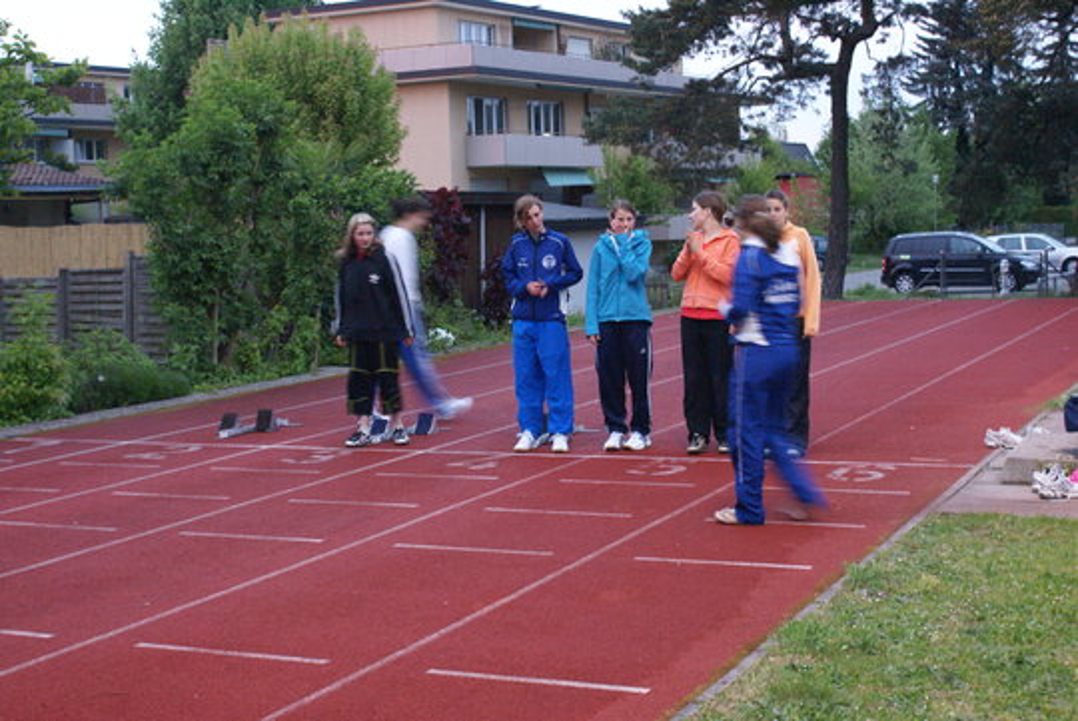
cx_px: 539
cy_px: 360
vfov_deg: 25.8
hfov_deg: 37.8
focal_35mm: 52
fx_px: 1573
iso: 800
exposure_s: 1/10
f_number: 5.6
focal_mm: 35
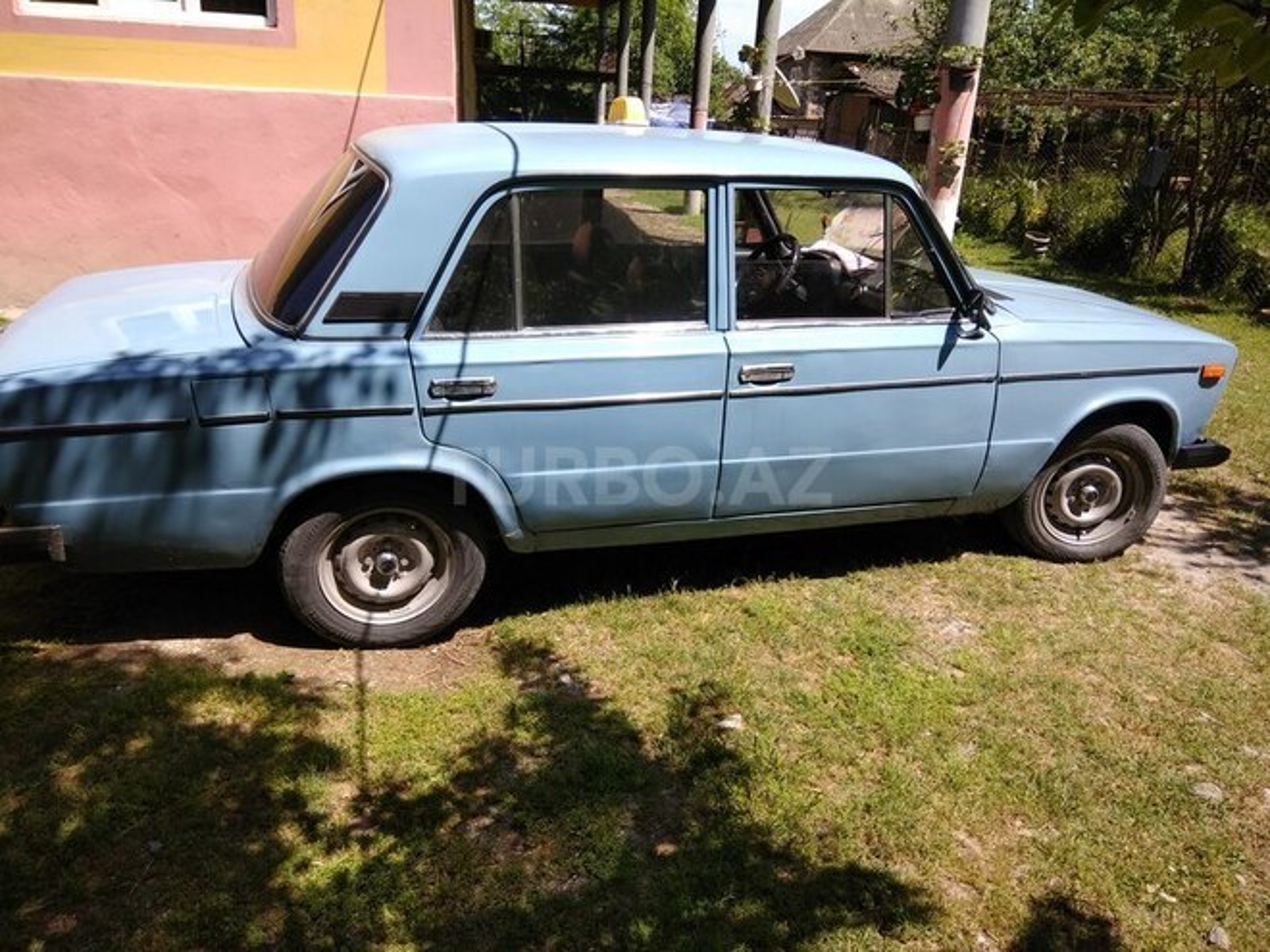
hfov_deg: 79.0
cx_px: 635
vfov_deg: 63.4
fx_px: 770
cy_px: 476
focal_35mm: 21
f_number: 2
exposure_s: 1/821
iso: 100
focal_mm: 3.57
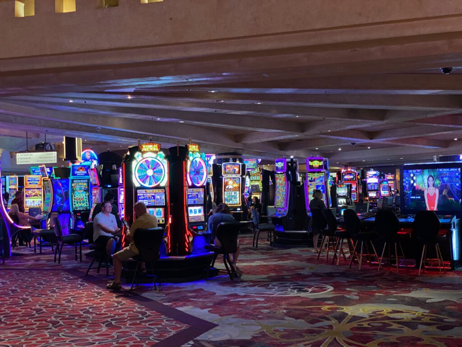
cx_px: 231
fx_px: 694
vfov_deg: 28.0
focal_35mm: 52
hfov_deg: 36.8
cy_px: 174
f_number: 2
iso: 500
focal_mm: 6
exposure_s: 1/40
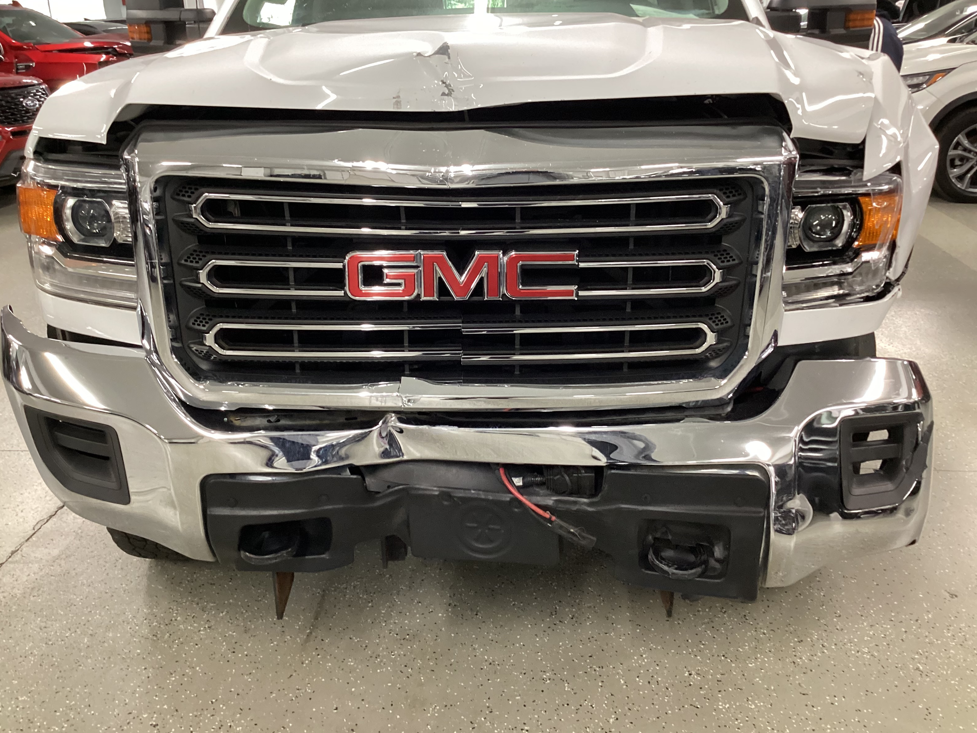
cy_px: 360
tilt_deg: -22.2
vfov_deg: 44.2
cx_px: 483
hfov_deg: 56.8
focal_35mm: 32
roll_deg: +2.4
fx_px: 903
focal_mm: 3.3
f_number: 2.4
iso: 320
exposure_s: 1/40
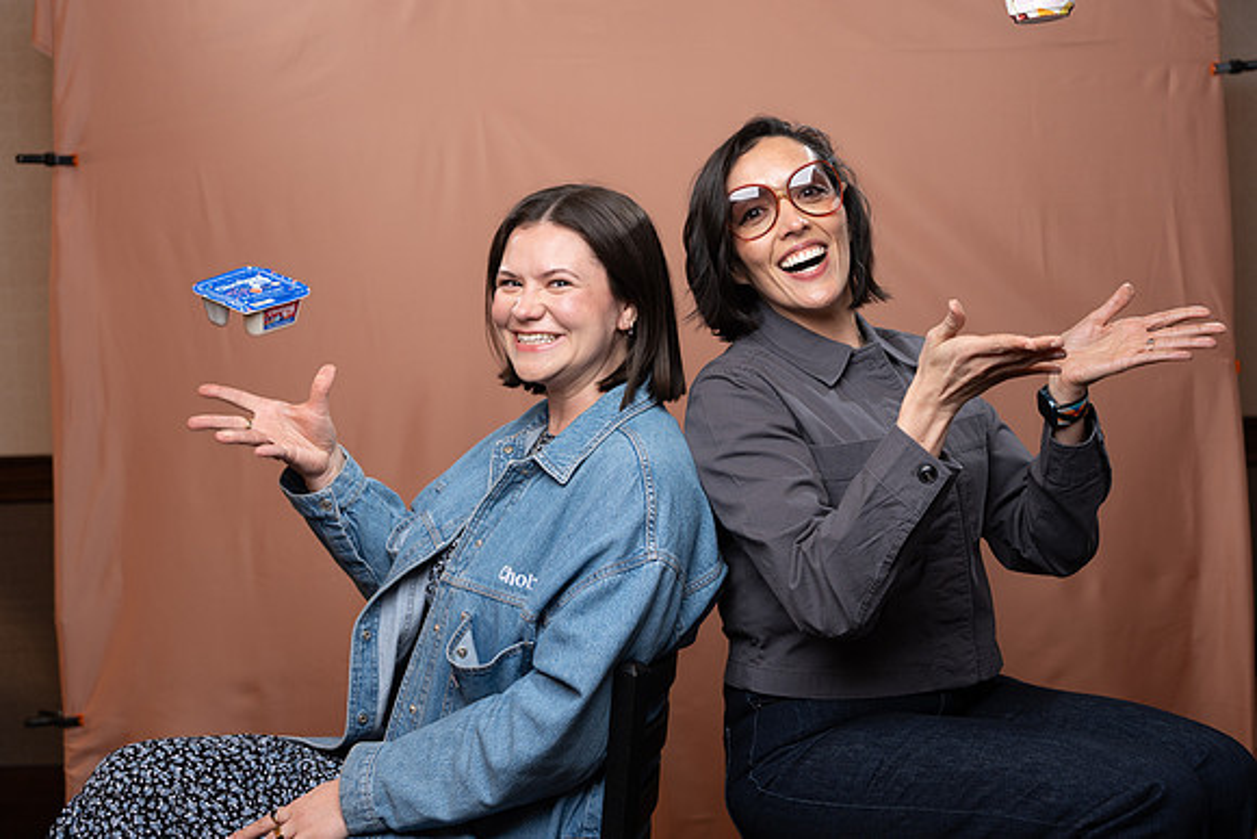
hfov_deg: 38.2
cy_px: 420
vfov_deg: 26.0
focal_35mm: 52
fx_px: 1816
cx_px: 628
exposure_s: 1/160
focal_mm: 52
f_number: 4
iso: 320
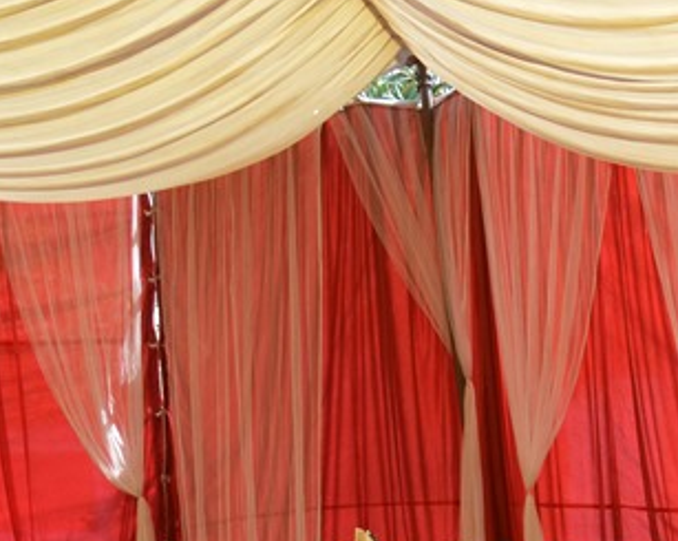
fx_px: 2543
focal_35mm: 127
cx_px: 918
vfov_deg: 11.6
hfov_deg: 14.5
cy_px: 848
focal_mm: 23
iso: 200
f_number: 5.6
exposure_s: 1/125
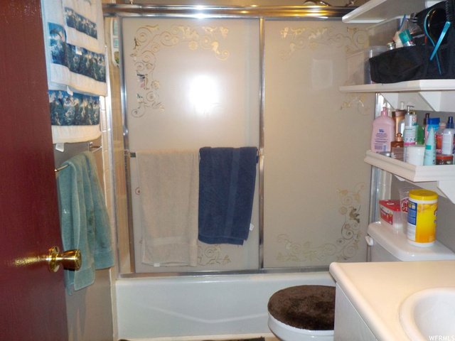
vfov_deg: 46.8
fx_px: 394
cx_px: 228
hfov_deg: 60.0
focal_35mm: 30
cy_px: 170
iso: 200
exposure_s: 1/30
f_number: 3.3
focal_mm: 4.1
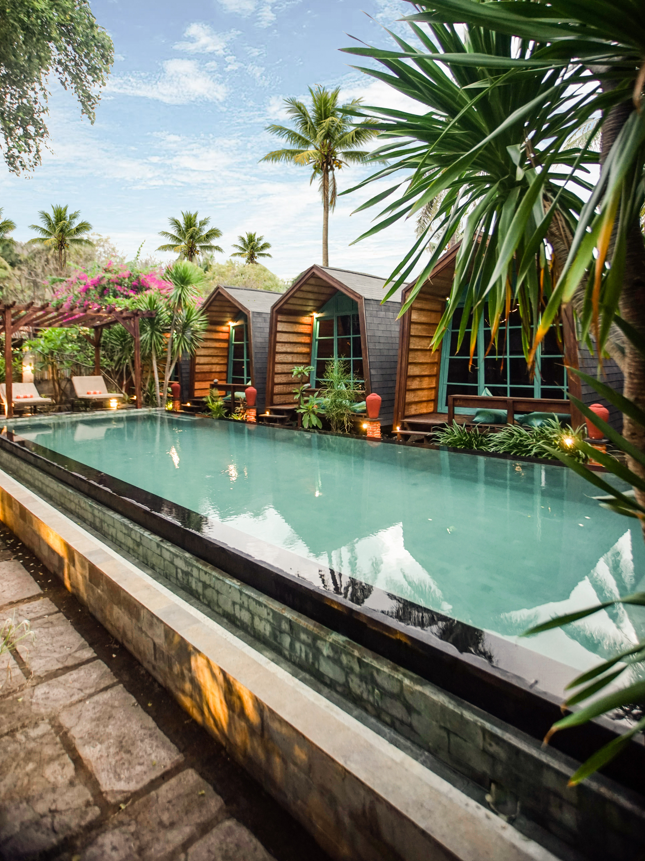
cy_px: 381
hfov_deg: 68.7
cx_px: 314
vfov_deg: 84.3
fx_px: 472
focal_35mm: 19
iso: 1250
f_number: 4
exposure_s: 1/40
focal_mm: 17
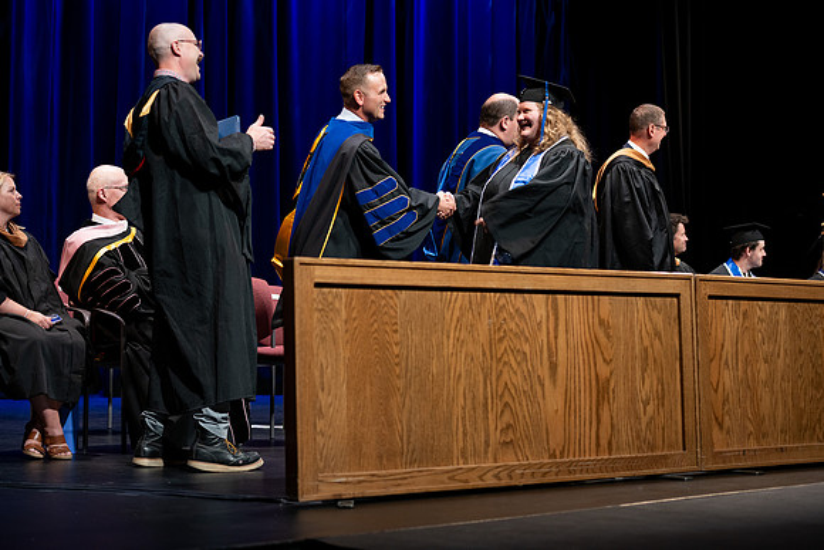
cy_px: 275
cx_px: 412
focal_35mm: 70
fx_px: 1603
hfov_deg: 28.8
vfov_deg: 19.5
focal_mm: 70
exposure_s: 1/250
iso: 500
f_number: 2.8
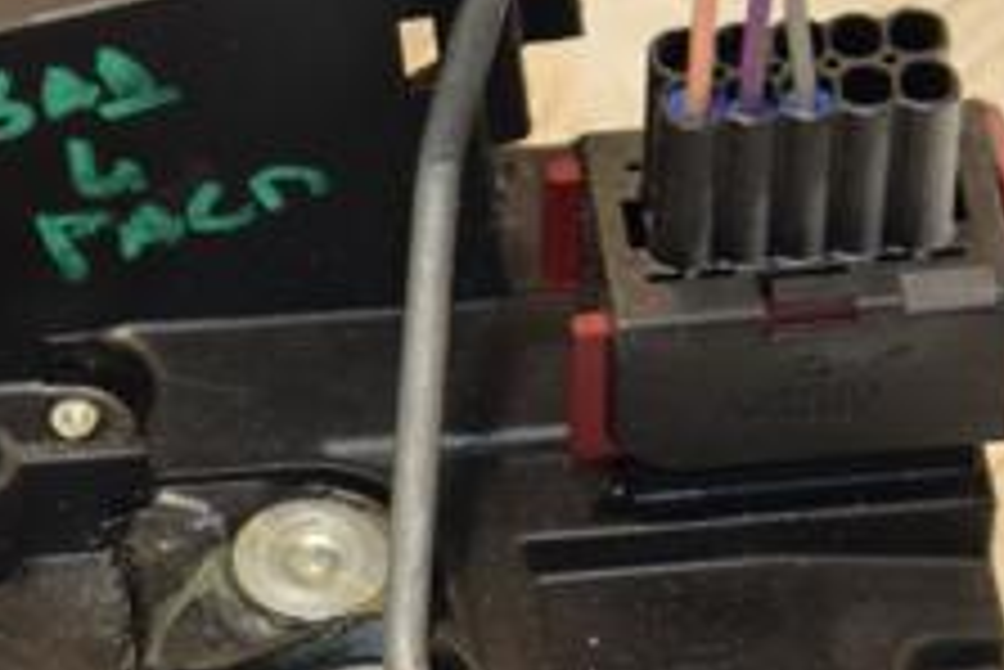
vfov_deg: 4.0
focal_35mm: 342
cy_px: 459
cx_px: 149
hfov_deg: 6.0
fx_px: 9553
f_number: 5.6
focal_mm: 85
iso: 800
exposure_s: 1/125
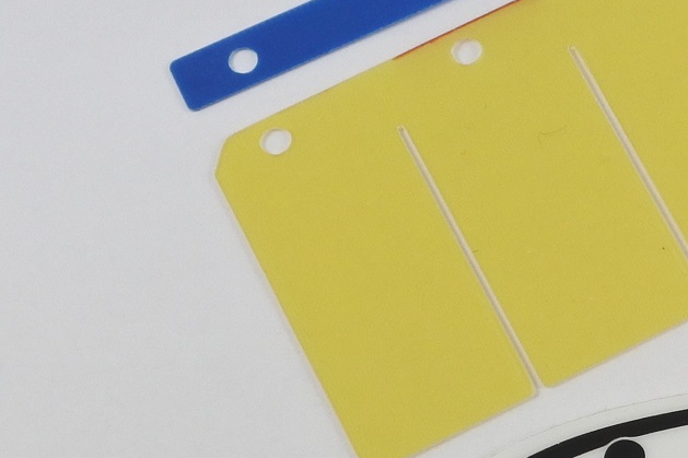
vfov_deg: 12.6
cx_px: 882
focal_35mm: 109
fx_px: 2082
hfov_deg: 17.6
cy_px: 227
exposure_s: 1/200
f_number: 4
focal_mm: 14.3
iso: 400
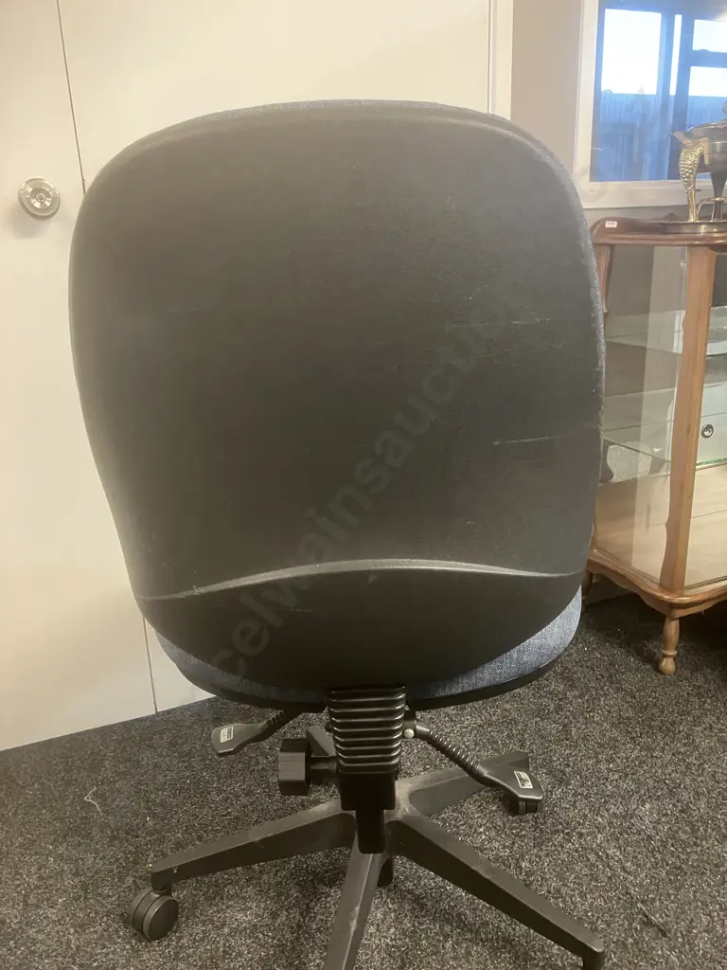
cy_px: 485
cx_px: 364
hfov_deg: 49.7
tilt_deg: -16.8
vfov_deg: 63.4
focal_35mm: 28
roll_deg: +2.1
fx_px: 784
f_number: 1.8
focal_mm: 3.99
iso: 400
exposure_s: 1/25
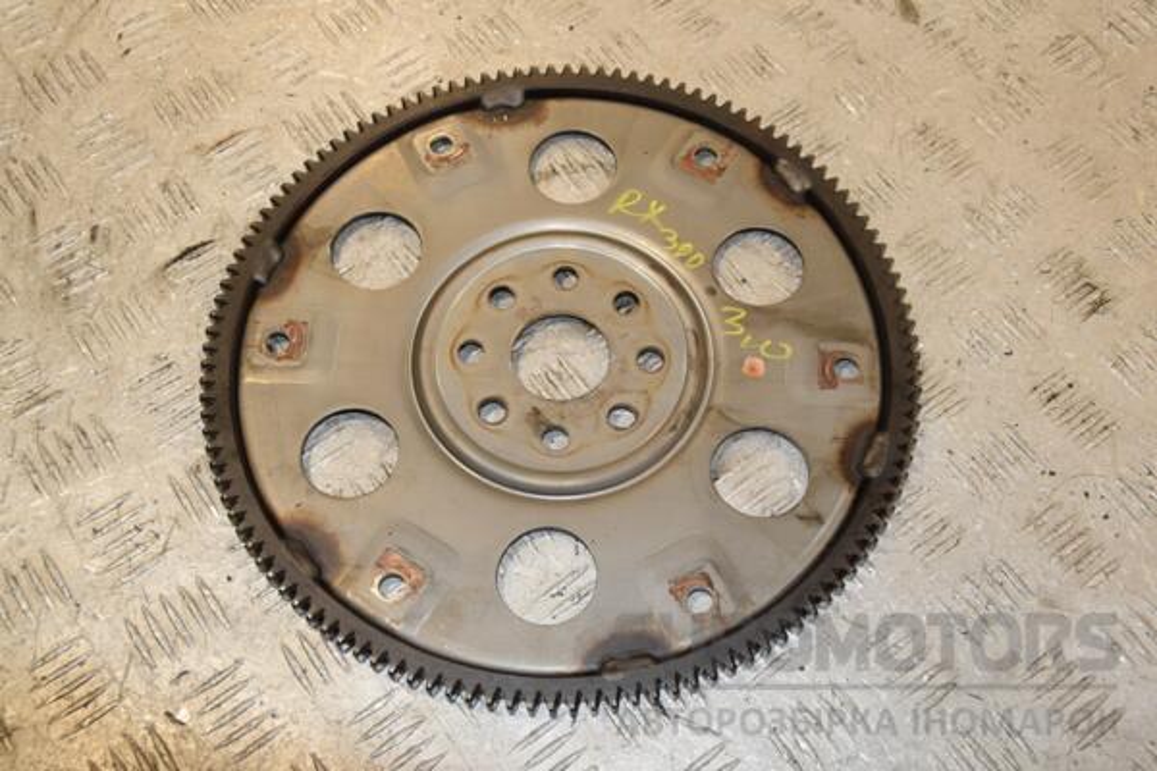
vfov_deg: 29.9
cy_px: 386
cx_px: 578
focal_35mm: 45
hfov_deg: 43.6
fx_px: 1446
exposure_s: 1/200
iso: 800
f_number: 9
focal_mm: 30
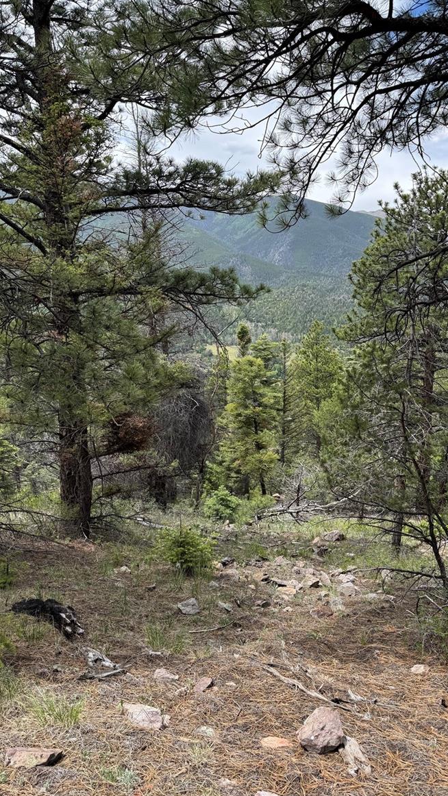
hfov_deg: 42.8
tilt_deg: -9.0
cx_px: 253
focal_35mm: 27
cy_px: 388
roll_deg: +1.2
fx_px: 570
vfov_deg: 69.8
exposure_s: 1/1238
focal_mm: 6.76
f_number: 1.78
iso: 80
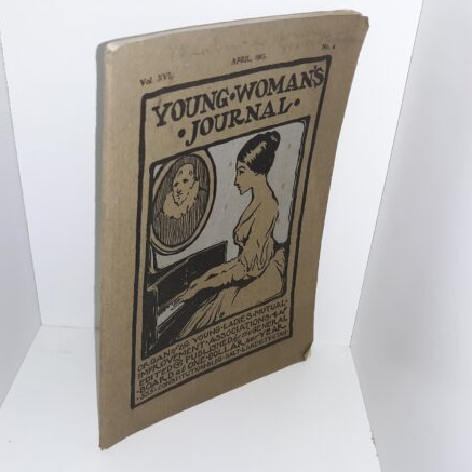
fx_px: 525
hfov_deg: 48.4
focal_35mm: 34
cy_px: 238
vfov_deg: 48.5
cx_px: 210
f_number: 1.7
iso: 50
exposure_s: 1/120
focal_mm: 3.7
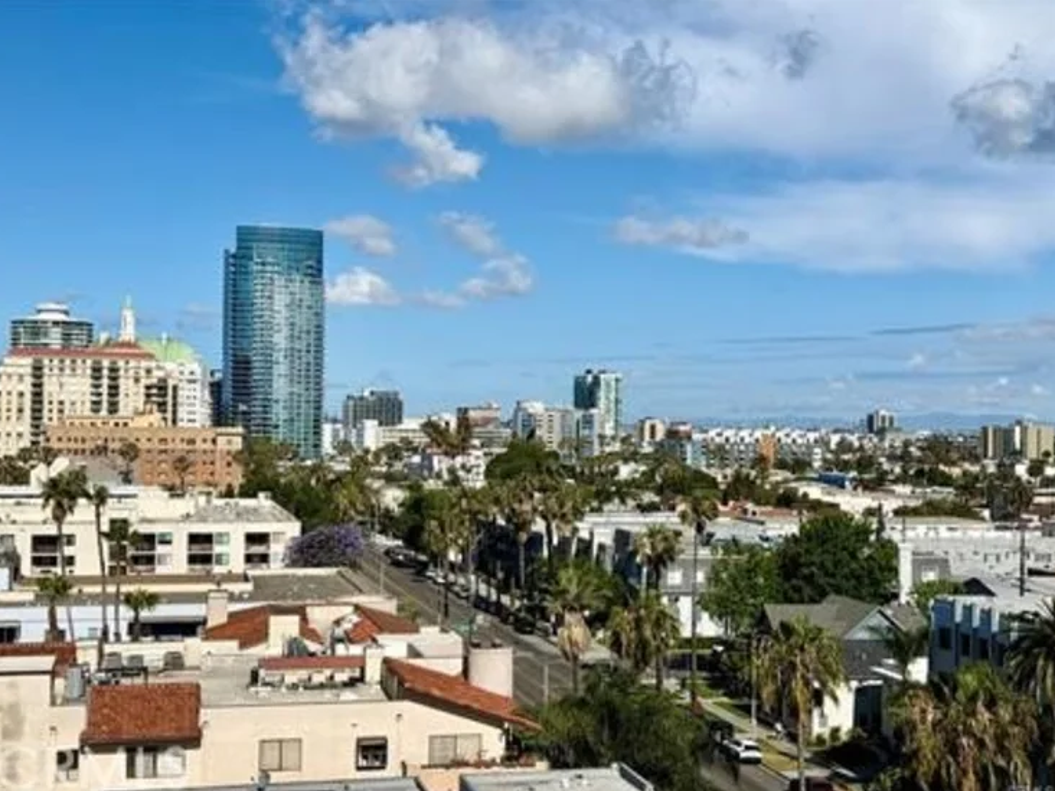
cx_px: 522
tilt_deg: +0.9
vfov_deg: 29.7
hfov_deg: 38.9
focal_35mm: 49
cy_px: 399
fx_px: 1493
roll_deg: -1.1
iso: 64
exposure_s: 1/11364
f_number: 1.78
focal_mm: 6.76
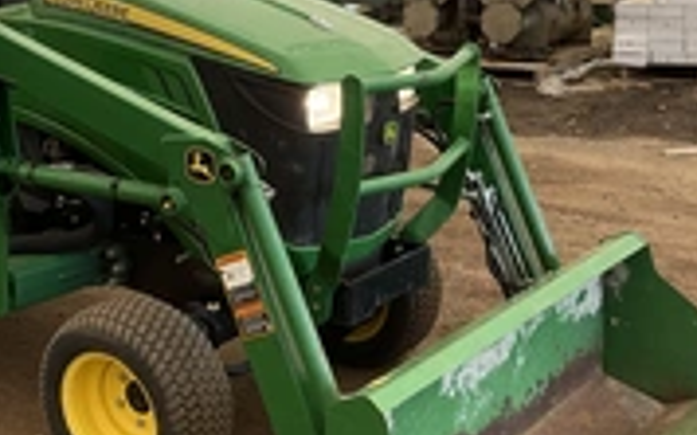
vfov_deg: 18.8
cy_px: 184
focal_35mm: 69
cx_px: 215
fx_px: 1310
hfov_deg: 29.5
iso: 20
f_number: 1.8
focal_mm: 3
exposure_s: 1/199
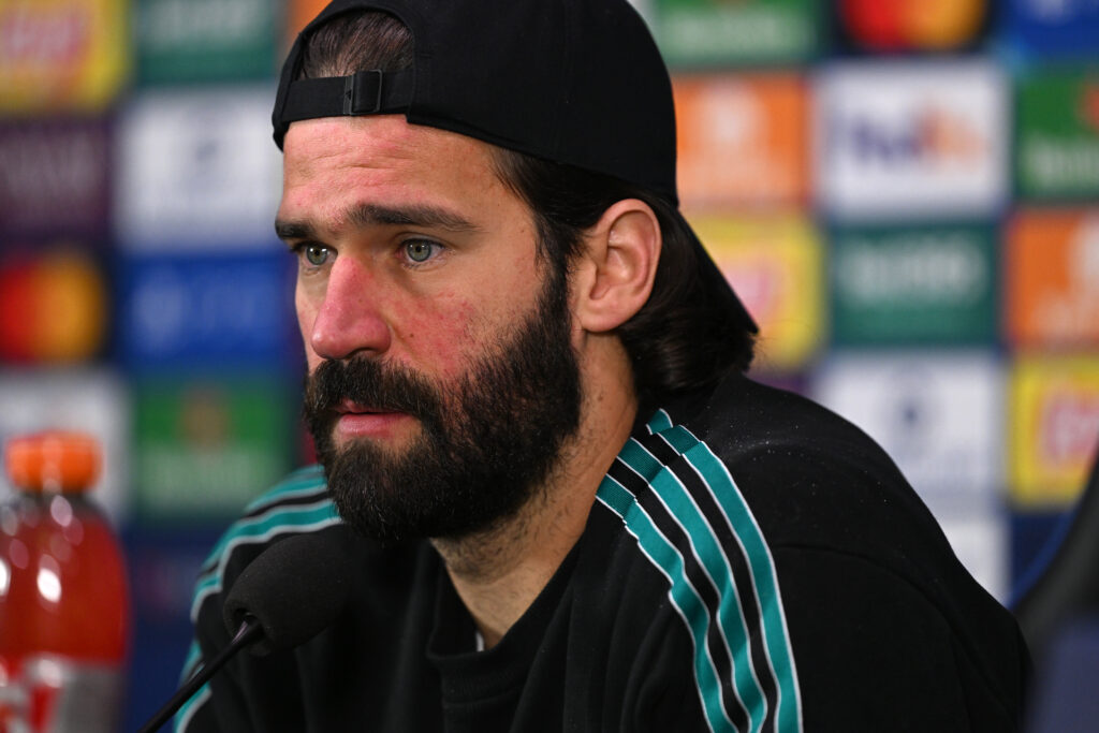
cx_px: 550
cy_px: 366
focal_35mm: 400
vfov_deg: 3.4
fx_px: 12212
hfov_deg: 5.2
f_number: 2.8
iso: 2000
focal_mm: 400
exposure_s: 1/800
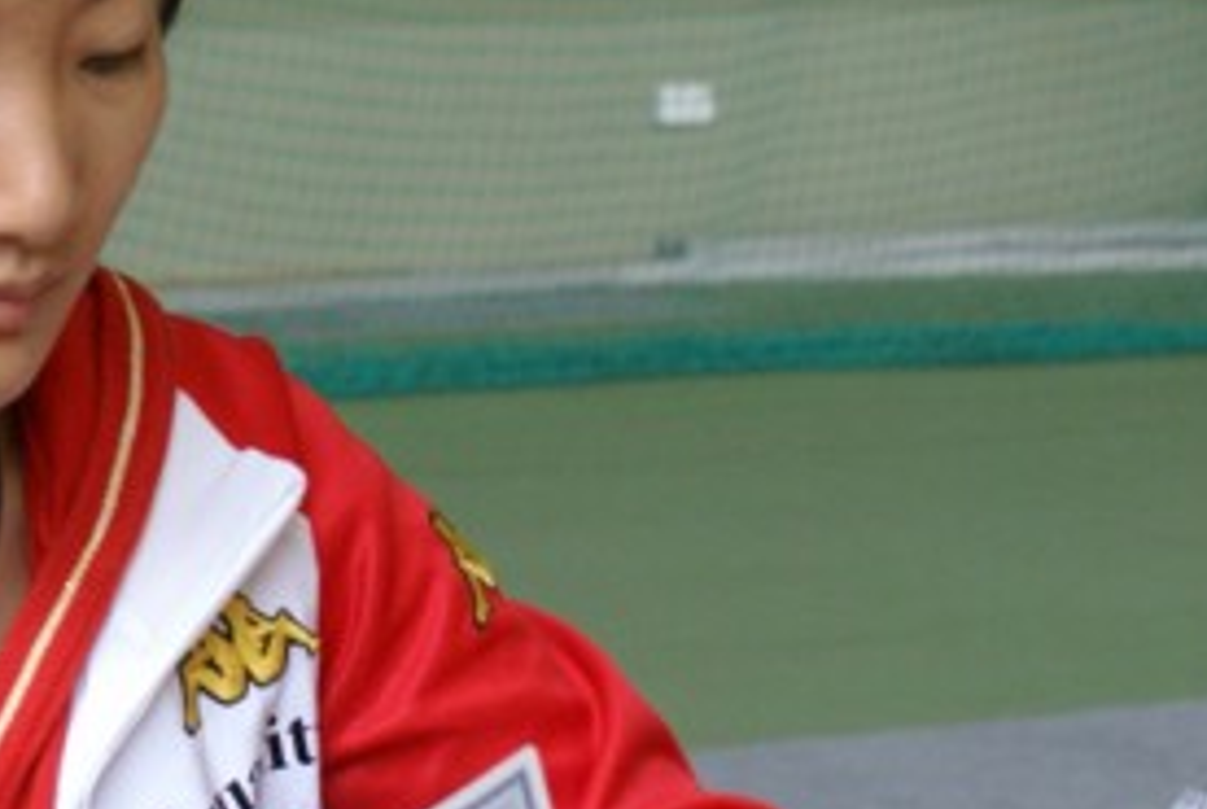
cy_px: 415
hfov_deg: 13.4
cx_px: 127
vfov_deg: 9.1
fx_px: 5104
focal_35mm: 152
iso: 640
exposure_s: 1/50
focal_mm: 40
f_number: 5.6
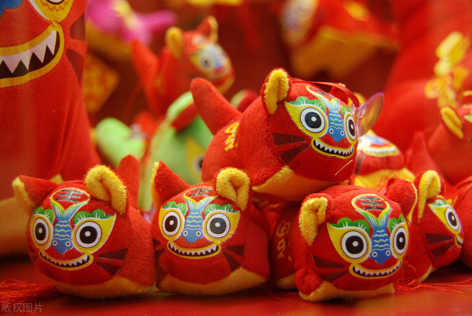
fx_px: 840
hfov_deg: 31.4
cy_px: 158
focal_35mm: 64
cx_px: 236
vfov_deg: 21.3
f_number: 4.5
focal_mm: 42.5
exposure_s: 1/20
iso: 400
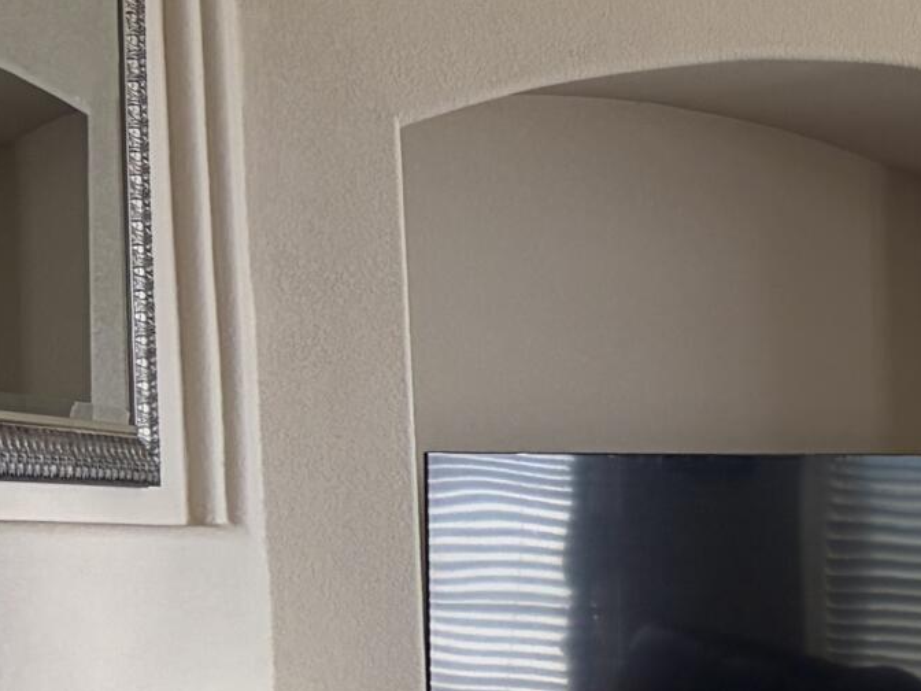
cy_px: 618
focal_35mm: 116
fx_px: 3086
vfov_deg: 12.7
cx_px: 1983
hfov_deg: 13.7
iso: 64
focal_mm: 5.96
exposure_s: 1/424
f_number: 1.6
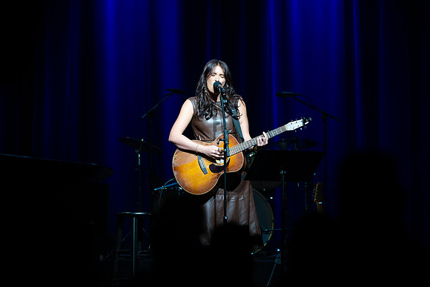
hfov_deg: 10.9
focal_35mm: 189
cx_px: 225
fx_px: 2255
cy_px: 144
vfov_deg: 7.3
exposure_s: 1/200
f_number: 2.8
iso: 400
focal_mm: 180
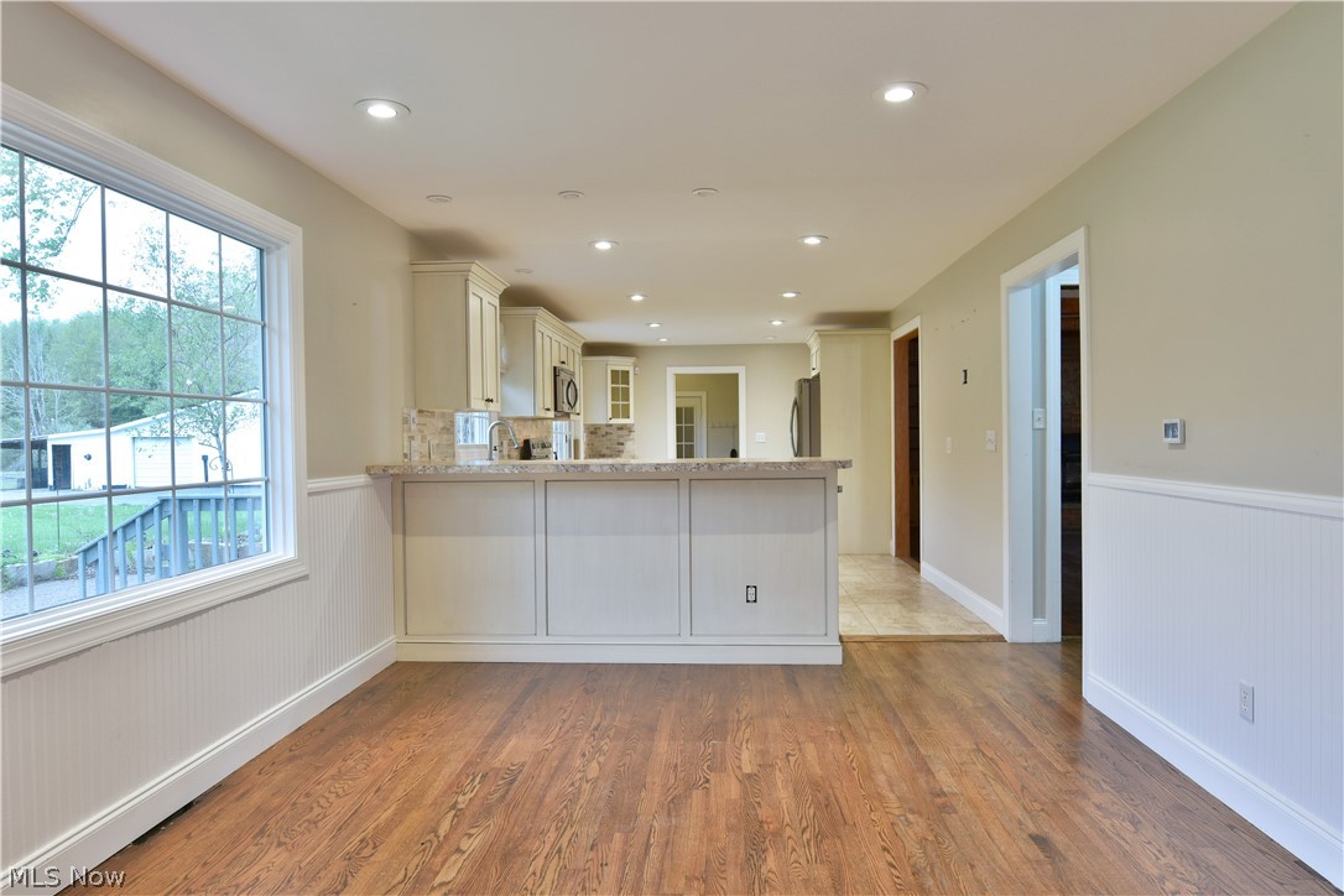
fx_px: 784
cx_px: 672
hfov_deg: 81.2
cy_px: 448
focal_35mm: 21
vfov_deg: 59.5
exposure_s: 1/13
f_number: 4.5
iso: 200
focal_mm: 14
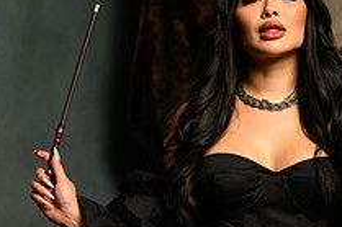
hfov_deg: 14.0
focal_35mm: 146
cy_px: 179
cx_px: 293
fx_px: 1386
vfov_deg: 9.4
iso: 1000
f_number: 1.8
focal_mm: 50
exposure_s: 1/800
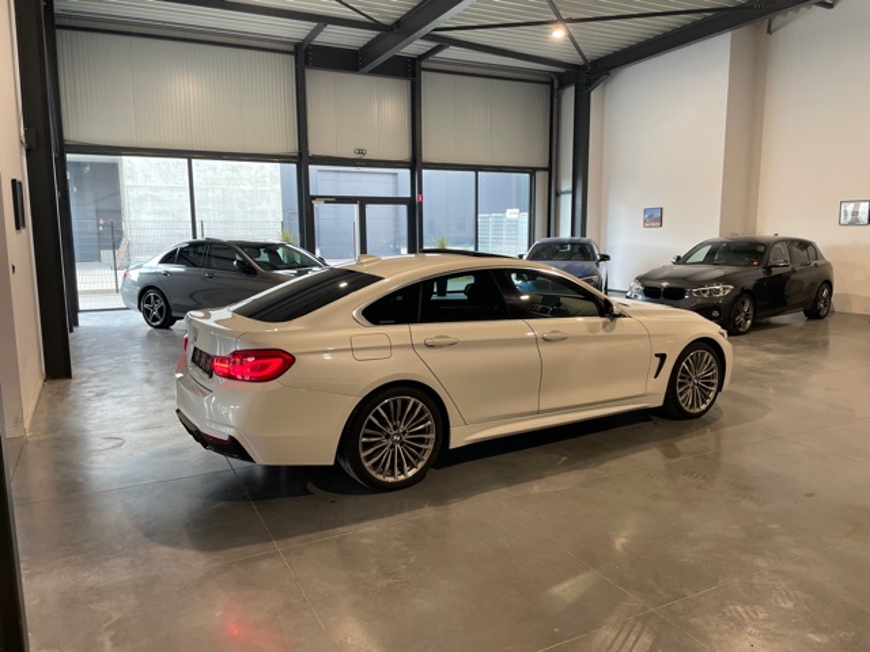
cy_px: 326
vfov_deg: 53.1
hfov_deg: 67.3
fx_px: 653
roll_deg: +0.3
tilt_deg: -9.2
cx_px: 435
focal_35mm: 26
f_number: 1.6
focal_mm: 4.2
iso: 80
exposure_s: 1/100
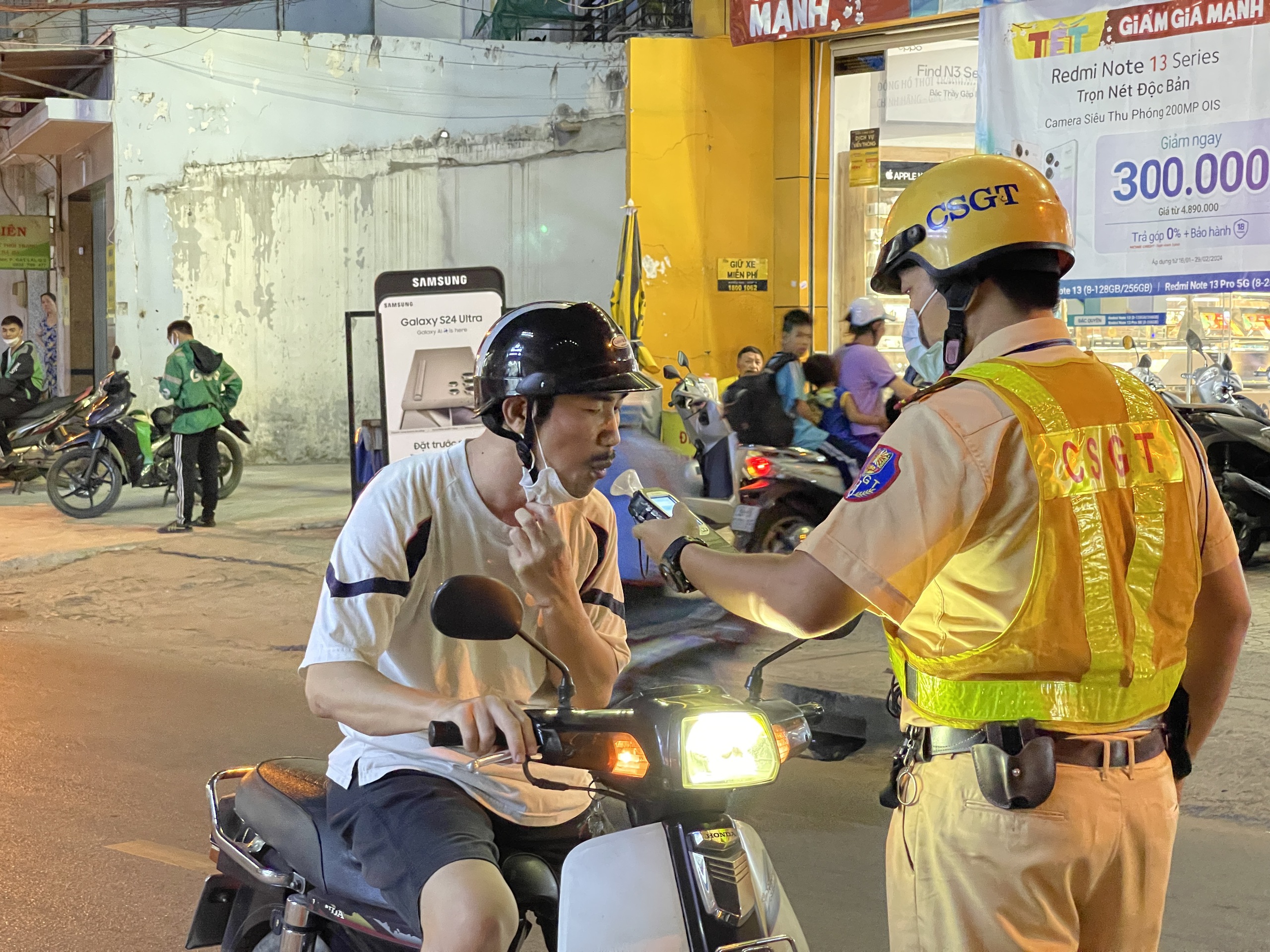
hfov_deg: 30.3
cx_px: 635
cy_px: 476
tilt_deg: -3.7
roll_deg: +0.2
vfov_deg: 22.9
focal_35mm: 64
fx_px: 2348
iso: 800
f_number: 2.2
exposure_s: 1/50
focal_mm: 7.5
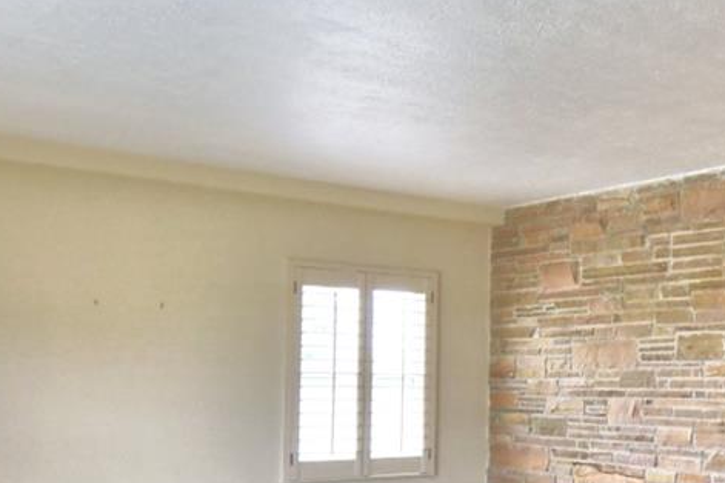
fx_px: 1027
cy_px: 360
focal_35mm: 51
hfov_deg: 34.8
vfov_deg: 26.2
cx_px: 747
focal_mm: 10
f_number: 4.5
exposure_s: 1/60
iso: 400
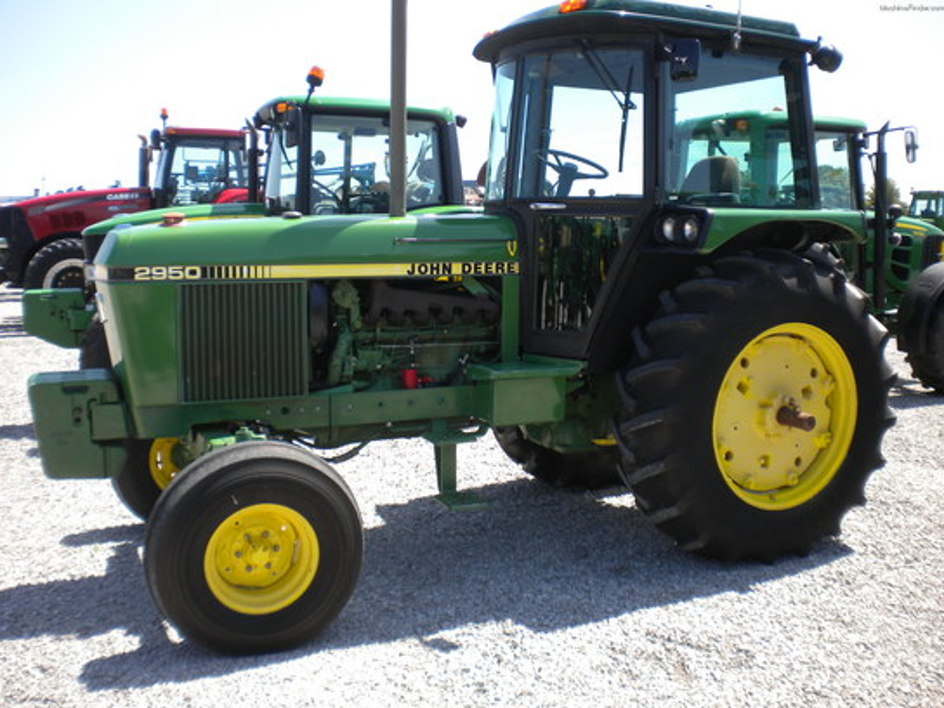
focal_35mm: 35
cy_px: 354
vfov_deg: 40.7
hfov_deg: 52.6
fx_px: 954
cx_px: 472
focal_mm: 6.3
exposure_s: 1/269
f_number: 4.6
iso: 80
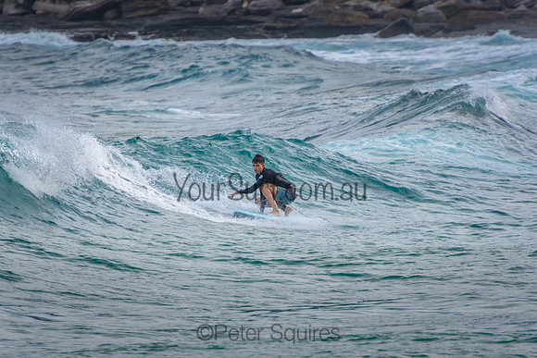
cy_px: 179
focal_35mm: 600
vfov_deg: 2.3
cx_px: 268
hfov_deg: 3.4
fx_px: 8952
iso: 320
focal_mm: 400
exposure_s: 1/1000
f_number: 5.6
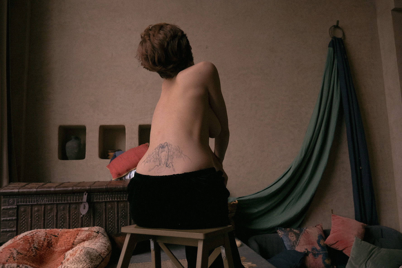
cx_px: 201
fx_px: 324
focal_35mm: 29
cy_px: 134
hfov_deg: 63.7
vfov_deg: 45.0
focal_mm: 19.2
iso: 2000
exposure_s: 1/25
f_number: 4
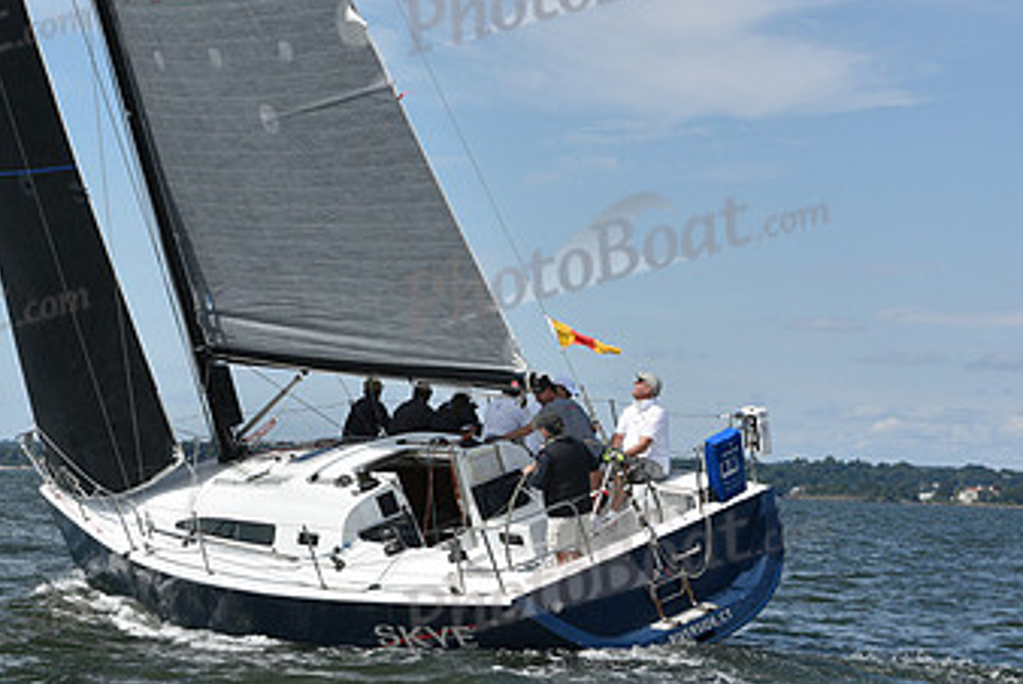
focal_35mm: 120
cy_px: 455
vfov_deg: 11.4
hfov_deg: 17.0
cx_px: 248
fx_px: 3413
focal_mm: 70
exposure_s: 1/1000
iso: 320
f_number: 11
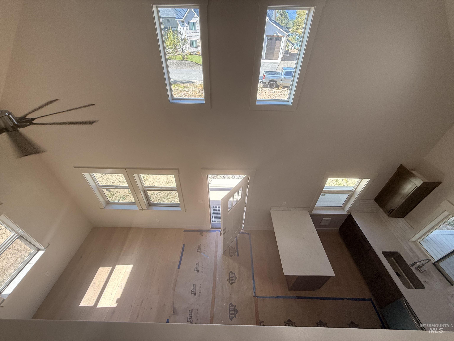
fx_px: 184
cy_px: 170
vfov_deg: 85.7
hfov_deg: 102.1
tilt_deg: -37.7
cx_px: 227
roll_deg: -0.8
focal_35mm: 14
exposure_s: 1/120
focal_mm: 2.22
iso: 80
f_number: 2.2
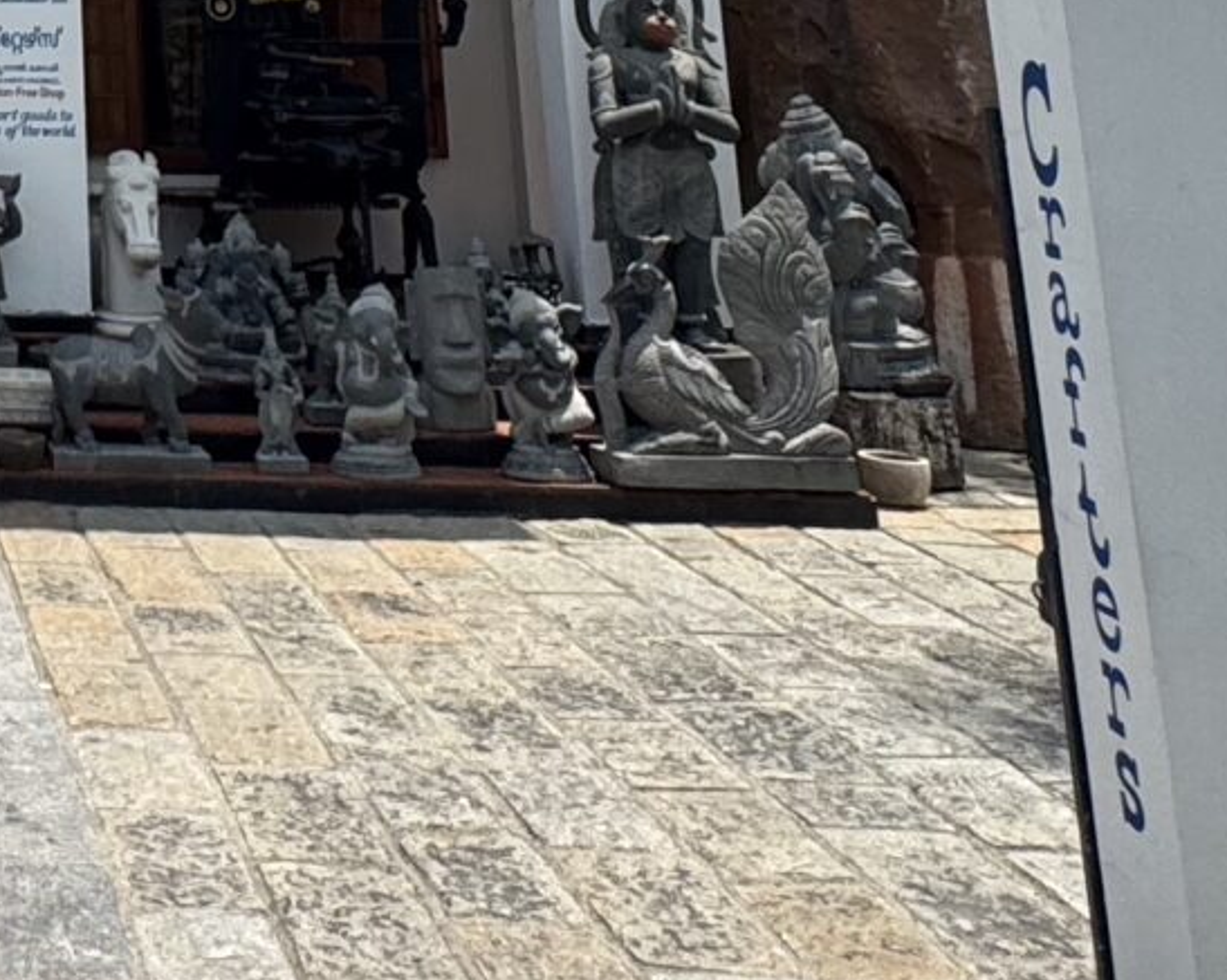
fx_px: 2323
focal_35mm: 64
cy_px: -588
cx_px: -372
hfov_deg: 25.4
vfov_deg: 19.8
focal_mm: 2.22
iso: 50
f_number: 2.2
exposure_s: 1/1832
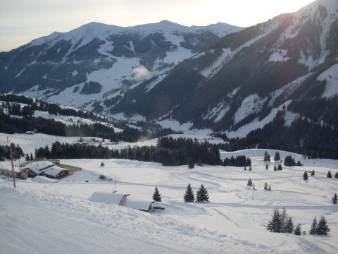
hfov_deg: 49.0
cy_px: 127
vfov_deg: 37.7
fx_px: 371
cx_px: 169
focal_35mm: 38
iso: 80
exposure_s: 1/250
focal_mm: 6.3
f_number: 8.4
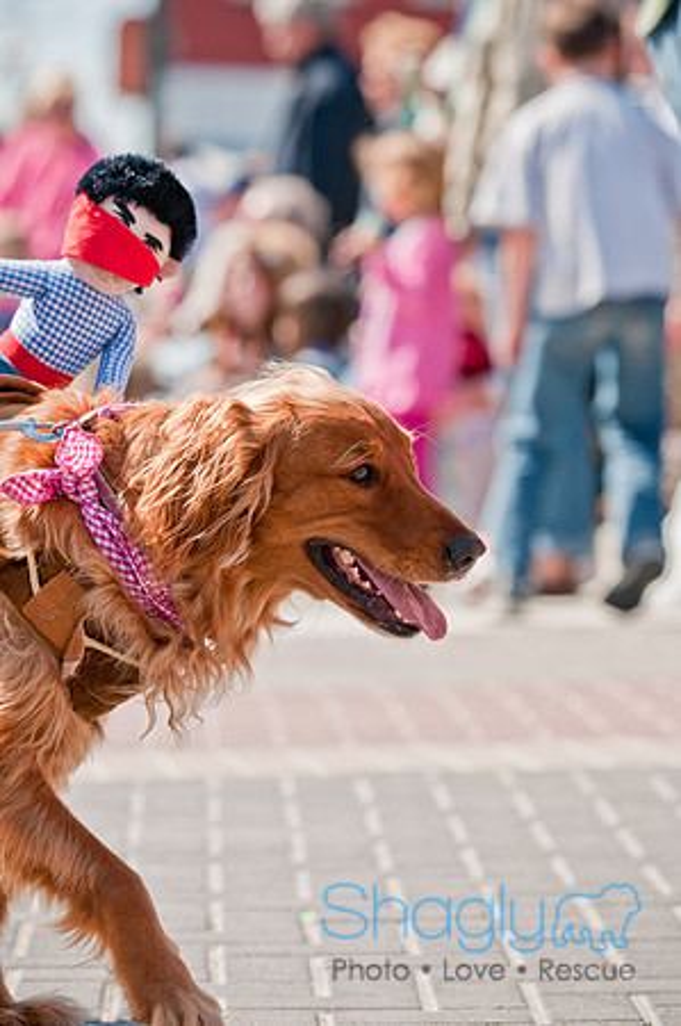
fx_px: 5119
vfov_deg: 11.4
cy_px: 513
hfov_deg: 7.6
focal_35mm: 180
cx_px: 340
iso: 200
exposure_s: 1/1250
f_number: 4
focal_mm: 120
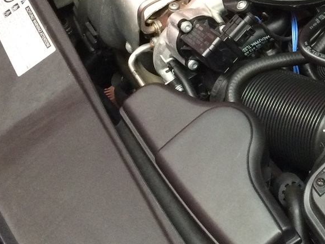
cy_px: -29
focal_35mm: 83
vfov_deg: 17.2
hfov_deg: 22.3
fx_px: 780
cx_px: 354
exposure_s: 1/33
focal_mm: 4.12
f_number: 2.2
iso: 320
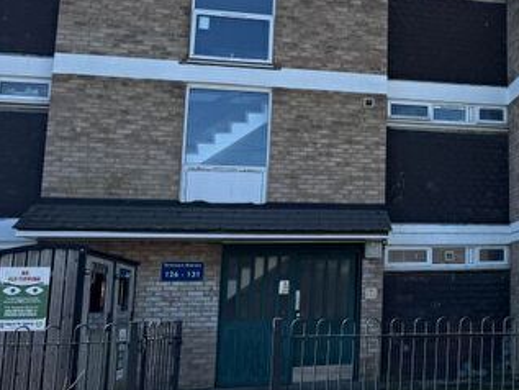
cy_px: 156
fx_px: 795
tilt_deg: +11.1
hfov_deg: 32.6
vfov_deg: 27.5
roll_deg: -0.2
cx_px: 545
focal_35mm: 53
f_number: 1.78
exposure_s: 1/2252
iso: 80
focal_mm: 6.76
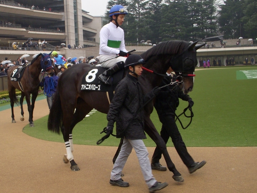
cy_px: 96
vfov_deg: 37.7
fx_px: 282
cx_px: 128
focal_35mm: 38
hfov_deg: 49.0
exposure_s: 1/125
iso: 100
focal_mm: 6.3
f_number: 3.3
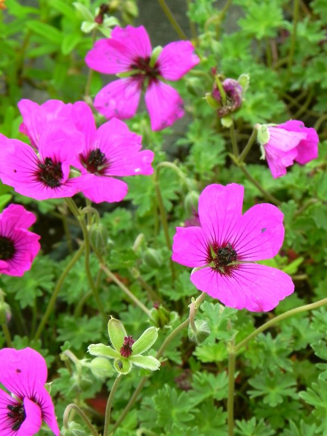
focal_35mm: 129
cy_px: 218
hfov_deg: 11.5
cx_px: 164
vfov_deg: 15.3
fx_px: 1625
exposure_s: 1/80
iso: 160
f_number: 8
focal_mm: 23
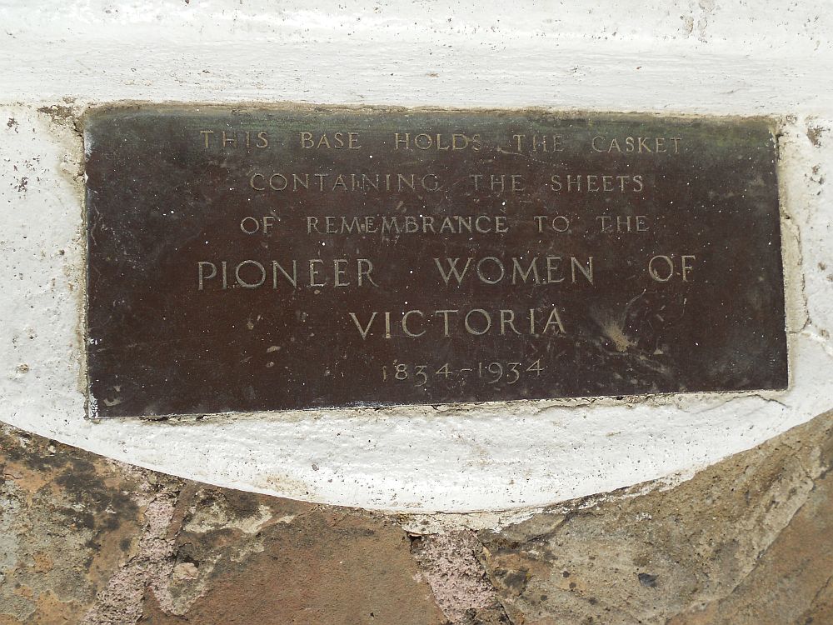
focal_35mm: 32
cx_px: 416
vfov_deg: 44.2
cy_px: 312
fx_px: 770
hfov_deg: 56.8
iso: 80
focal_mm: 5.8
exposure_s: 1/1500
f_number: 3.5
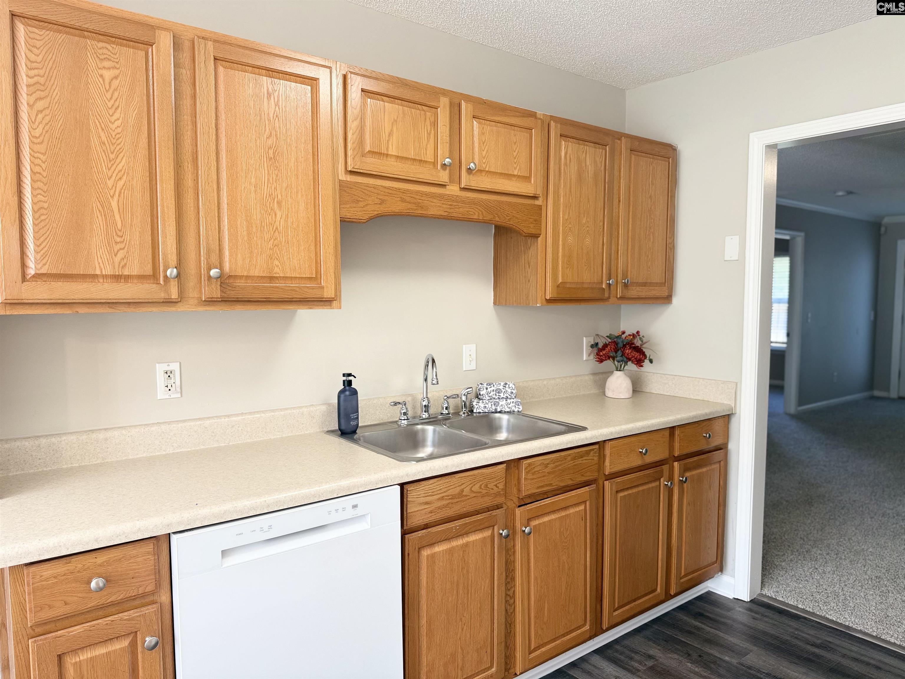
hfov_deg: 71.6
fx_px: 627
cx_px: 452
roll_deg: -0.5
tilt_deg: -3.7
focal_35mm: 24
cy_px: 340
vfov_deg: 56.8
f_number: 1.78
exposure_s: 1/120
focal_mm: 6.76
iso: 80
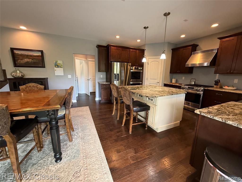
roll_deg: -0.7
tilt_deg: -7.8
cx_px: 121
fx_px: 98
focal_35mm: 14
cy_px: 91
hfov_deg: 102.1
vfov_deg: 85.7
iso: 320
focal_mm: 2.22
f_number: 2.2
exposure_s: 1/90
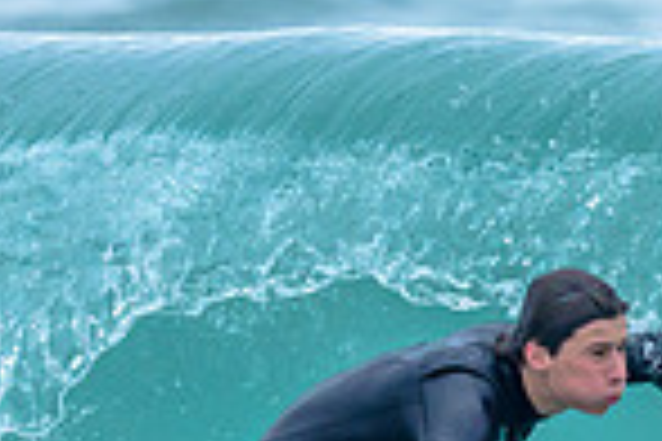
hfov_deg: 0.5
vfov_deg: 0.3
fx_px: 79838
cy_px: 616
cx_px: 547
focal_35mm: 4342
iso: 640
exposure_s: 1/2500
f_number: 6.3
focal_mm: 800
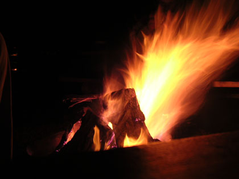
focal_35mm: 38
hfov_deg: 49.0
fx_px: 262
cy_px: 90
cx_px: 120
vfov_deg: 37.7
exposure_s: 1/2.4
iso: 100
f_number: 2.8
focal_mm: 5.8
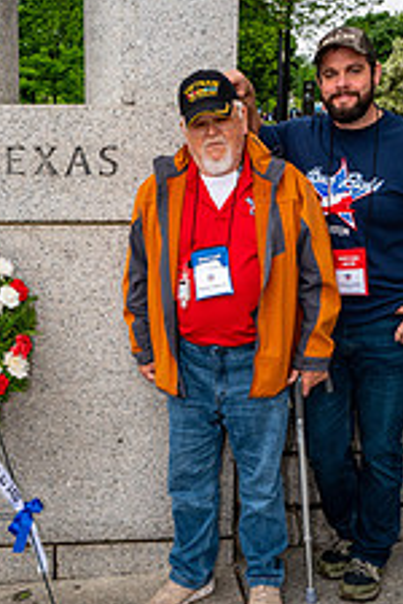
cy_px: 285
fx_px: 856
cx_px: 165
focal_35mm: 51
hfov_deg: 26.4
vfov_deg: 38.9
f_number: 8
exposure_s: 1/640
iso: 1100
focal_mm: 25.5
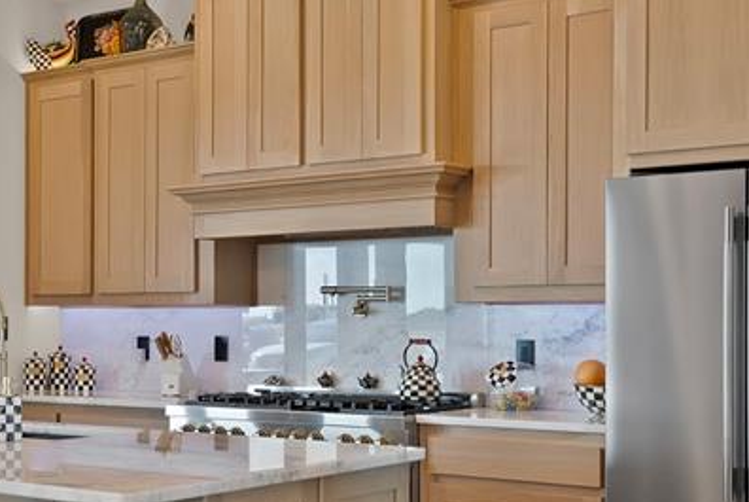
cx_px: 174
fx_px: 1291
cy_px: 343
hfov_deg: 31.7
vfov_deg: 21.9
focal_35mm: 62
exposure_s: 1/2
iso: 125
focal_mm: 24
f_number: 9
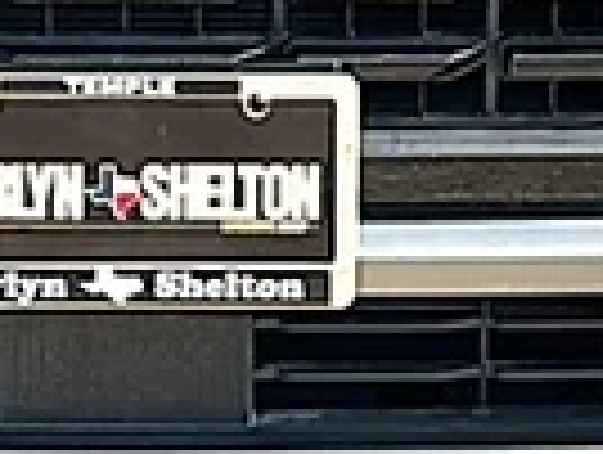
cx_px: 171
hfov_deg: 10.0
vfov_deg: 7.3
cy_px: -371
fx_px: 3455
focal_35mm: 198
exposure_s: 1/3745
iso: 80
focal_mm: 6.86
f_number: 1.78
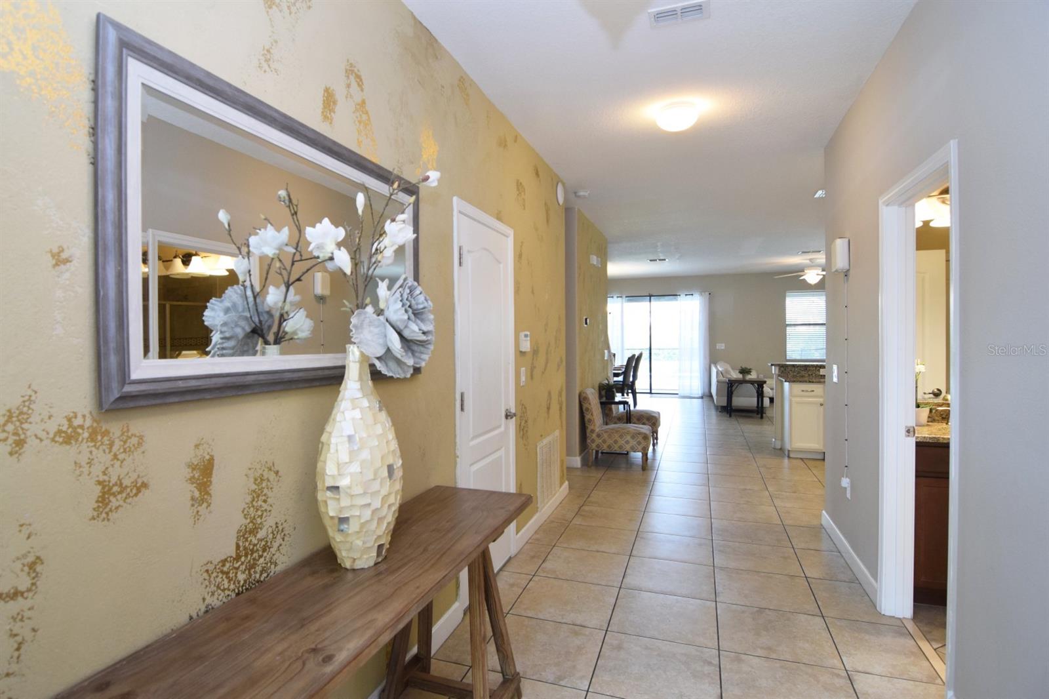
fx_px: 503
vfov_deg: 69.6
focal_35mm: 17
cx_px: 524
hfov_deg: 92.5
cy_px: 350
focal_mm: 11.5
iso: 640
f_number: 4
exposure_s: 1/60
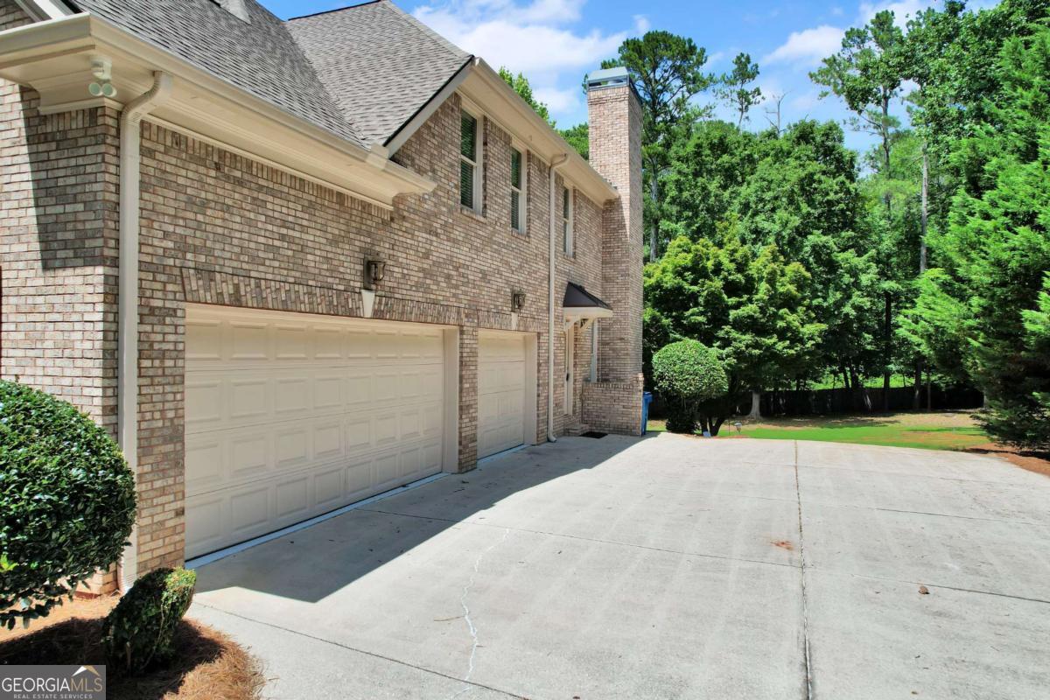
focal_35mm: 22
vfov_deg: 57.2
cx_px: 525
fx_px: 642
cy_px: 350
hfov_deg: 78.6
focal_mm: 8.38
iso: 100
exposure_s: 1/2000
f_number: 2.8
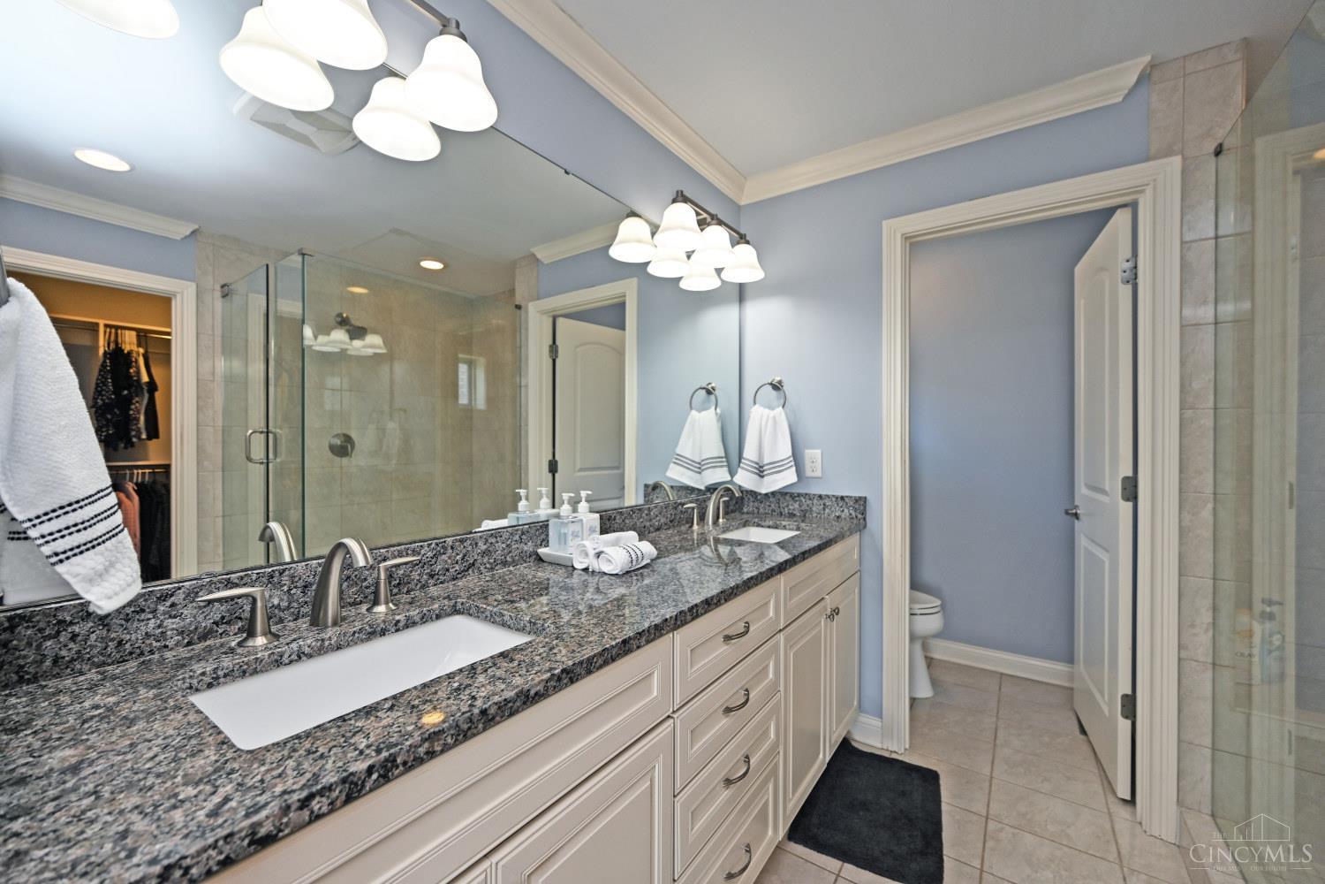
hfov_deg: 104.3
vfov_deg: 81.2
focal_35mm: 14
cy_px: 442
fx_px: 515
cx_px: 662
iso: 200
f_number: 4.5
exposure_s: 1/80
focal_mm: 14
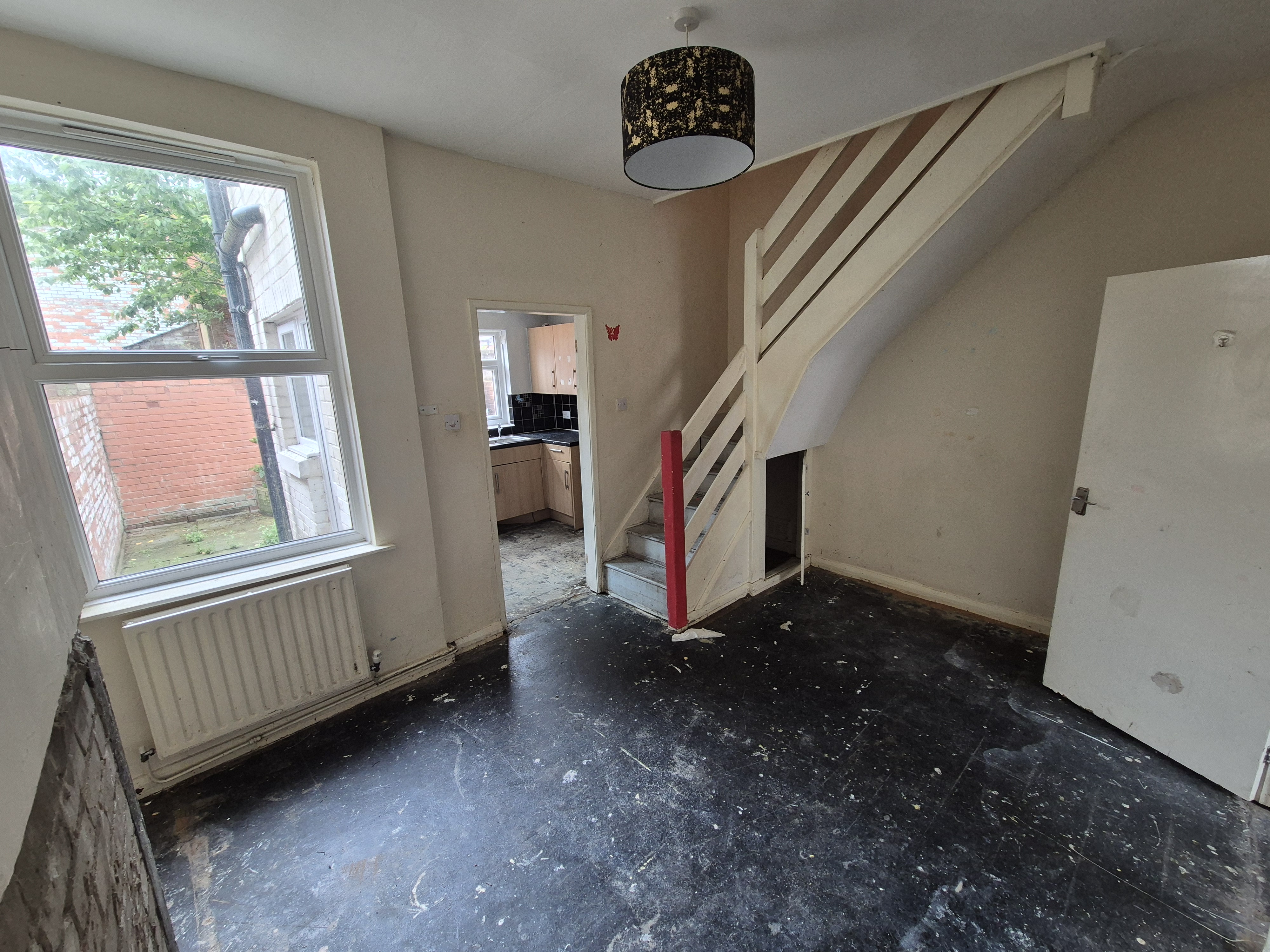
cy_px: 476
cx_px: 635
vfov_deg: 89.9
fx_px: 477
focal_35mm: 13
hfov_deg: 106.2
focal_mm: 2.2
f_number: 2.2
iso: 200
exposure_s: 1/50
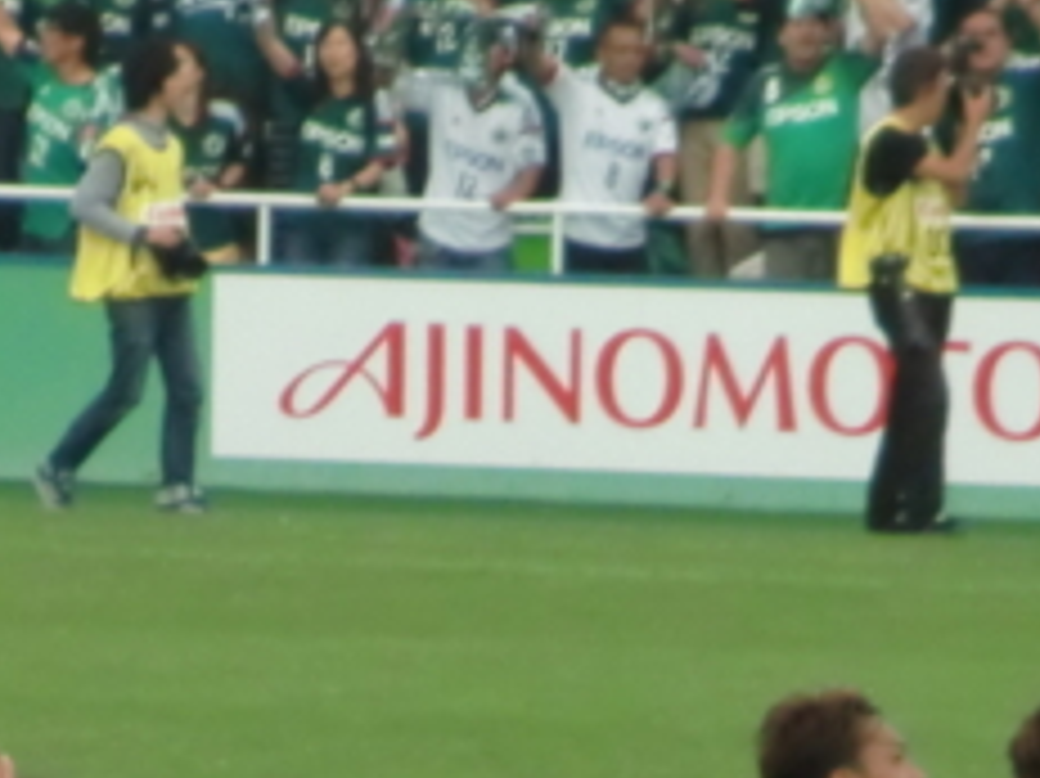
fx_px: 24984
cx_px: 770
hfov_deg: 2.4
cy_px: 1268
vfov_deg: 1.8
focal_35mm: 832
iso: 320
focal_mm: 43
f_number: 5.8
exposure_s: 1/250
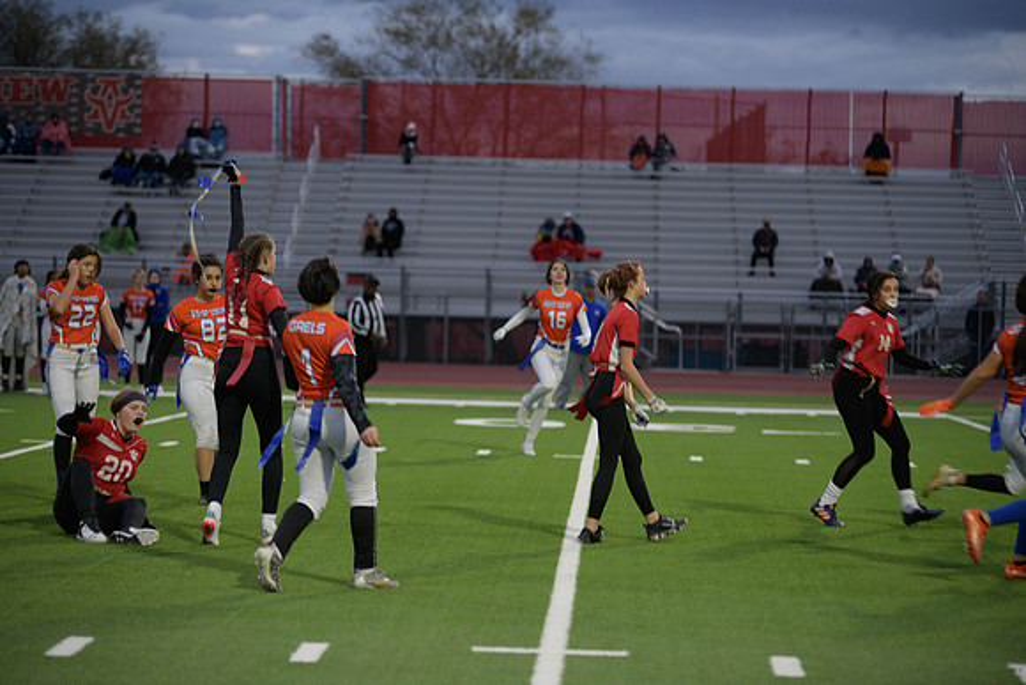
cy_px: 342
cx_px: 513
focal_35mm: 122
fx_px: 3478
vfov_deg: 11.2
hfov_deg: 16.8
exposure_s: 1/200
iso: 360
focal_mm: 122
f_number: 2.8
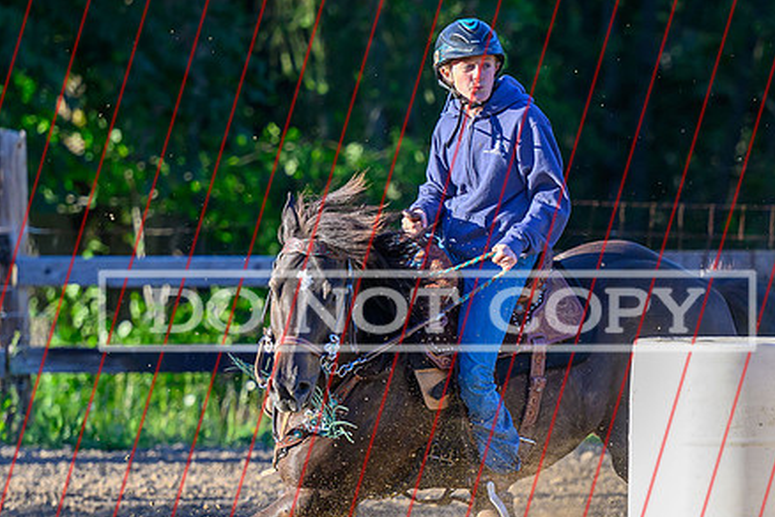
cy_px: 384
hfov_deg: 5.9
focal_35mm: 352
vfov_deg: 3.9
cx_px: 472
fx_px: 7577
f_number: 2.8
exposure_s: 1/2500
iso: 900
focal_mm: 135
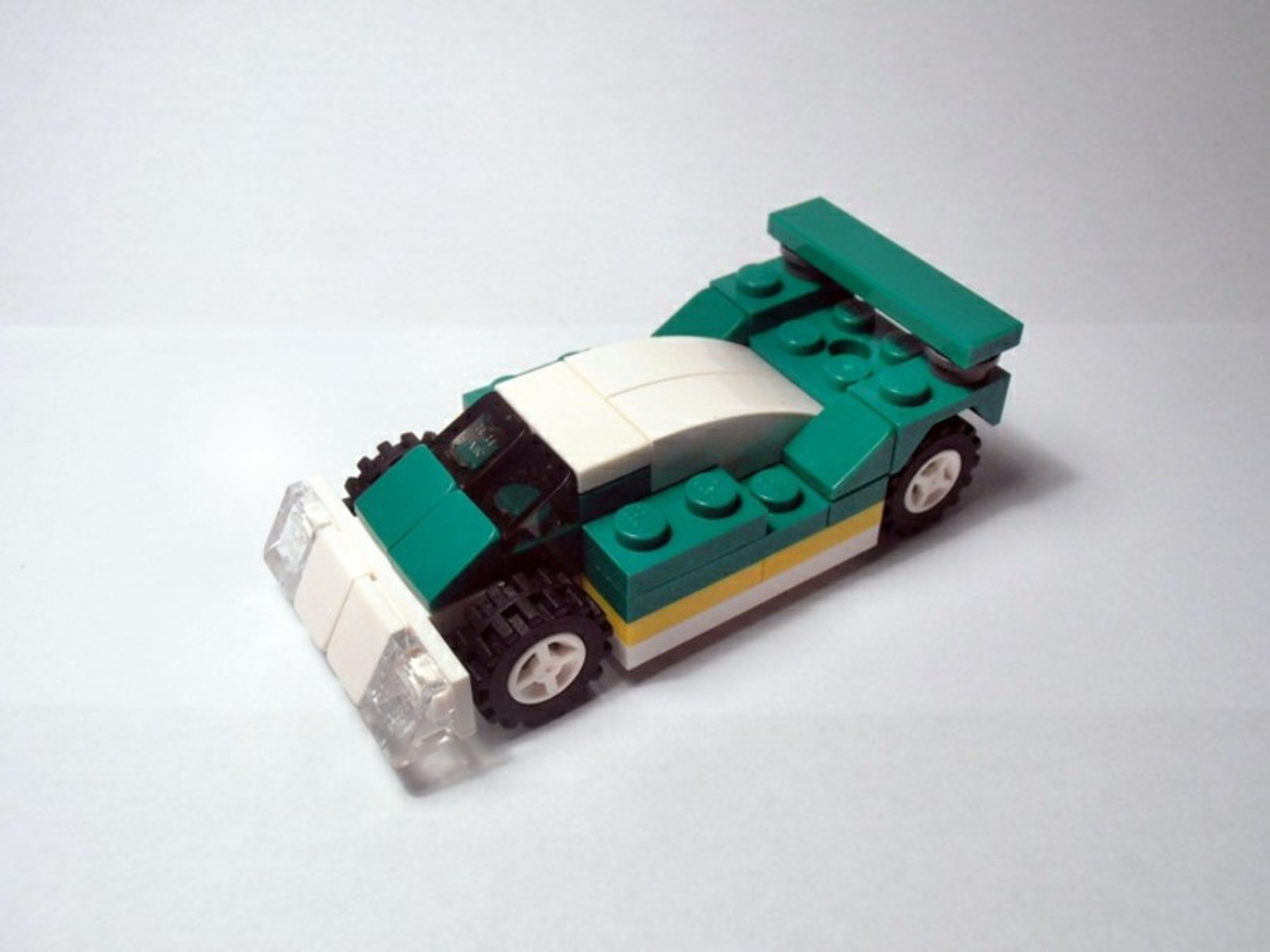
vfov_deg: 38.7
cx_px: 635
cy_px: 476
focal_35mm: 37
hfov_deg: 50.1
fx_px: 1357
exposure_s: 1/80
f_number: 3.9
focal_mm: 6.61
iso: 80
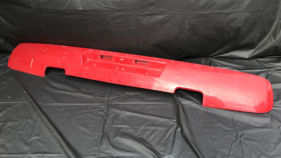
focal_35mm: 31
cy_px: 69
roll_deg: +8.6
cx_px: 141
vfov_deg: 37.7
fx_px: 231
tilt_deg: -34.4
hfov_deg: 62.6
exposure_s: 1/435
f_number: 1.8
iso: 20
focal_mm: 3.99
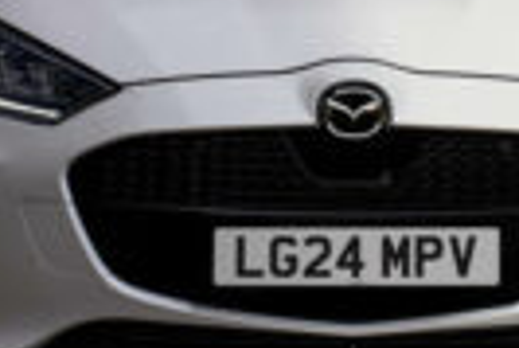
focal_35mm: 204
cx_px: 345
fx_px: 2944
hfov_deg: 10.1
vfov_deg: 6.7
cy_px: -117
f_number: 11
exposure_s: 1/125
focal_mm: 35
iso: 200
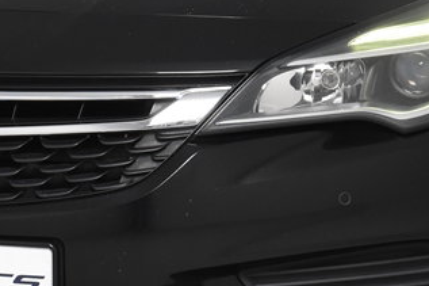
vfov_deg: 8.3
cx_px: 139
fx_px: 1965
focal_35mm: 165
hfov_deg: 12.4
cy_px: 87
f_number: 5.6
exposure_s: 1/125
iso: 1600
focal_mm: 34
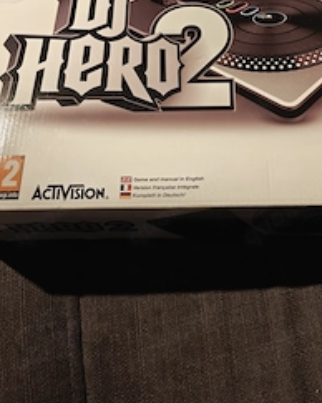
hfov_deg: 39.1
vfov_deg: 47.5
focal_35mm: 37
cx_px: 237
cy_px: 106
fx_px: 441
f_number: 1.6
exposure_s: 1/50
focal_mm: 6.06
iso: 3200
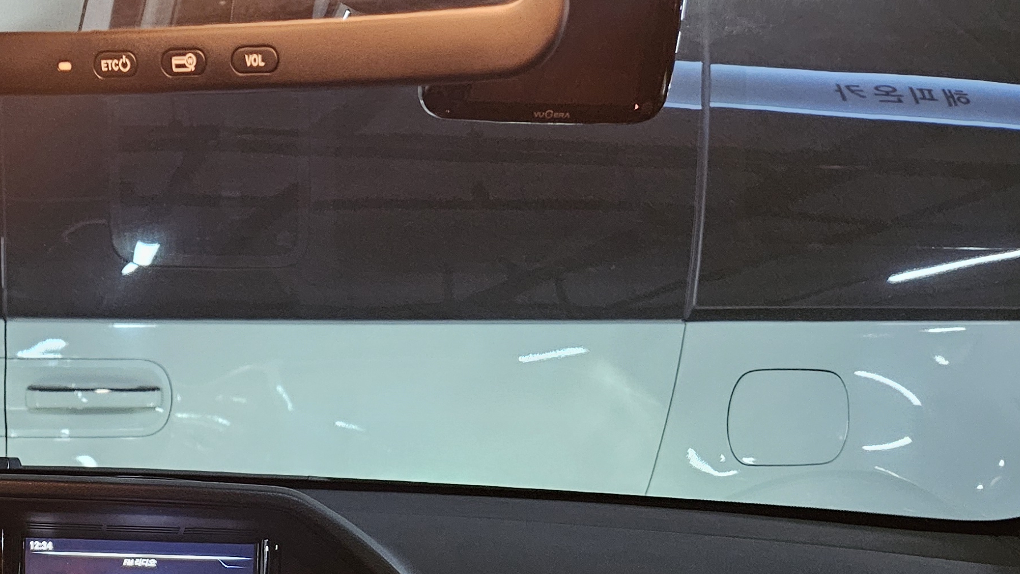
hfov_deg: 35.3
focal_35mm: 56
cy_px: 849
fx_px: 1515
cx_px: 125
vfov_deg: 19.0
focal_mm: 5.4
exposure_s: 1/24
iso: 1000
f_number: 1.8
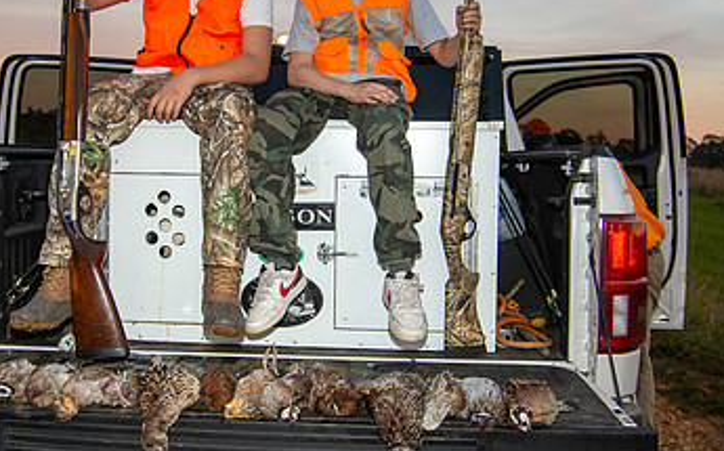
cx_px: 271
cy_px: 191
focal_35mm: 48
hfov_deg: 41.6
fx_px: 946
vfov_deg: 26.8
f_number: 4.5
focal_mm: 28
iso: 100
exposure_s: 1/60
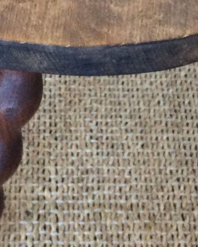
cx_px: 31
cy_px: 20
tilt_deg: -51.9
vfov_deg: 16.6
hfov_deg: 13.4
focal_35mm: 114
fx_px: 835
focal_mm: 3.3
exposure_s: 1/25
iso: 160
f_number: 2.4
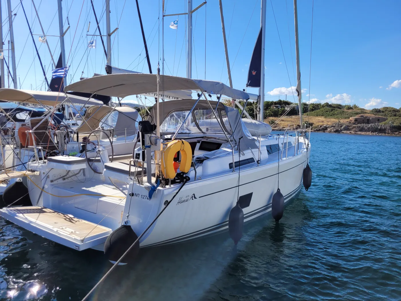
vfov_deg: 53.1
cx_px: 200
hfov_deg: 67.3
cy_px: 150
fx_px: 301
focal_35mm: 26
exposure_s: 1/2076
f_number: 1.8
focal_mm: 5.4
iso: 40
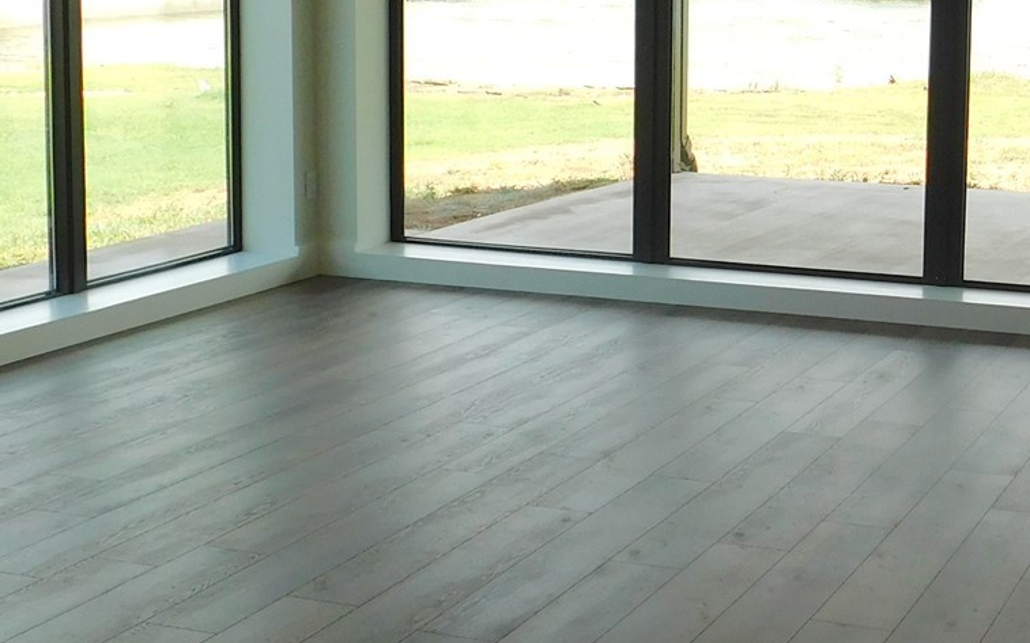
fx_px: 1853
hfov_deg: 30.5
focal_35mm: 66
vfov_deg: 19.5
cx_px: 795
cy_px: 150
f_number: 3
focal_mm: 4
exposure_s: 1/400
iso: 125
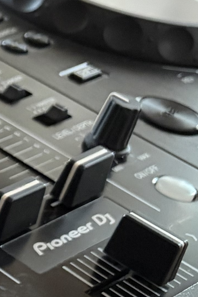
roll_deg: -7.3
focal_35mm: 143
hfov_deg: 7.8
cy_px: 214
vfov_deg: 14.3
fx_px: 1180
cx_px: -462
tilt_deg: -35.2
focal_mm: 5.96
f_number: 1.6
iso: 640
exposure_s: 1/30
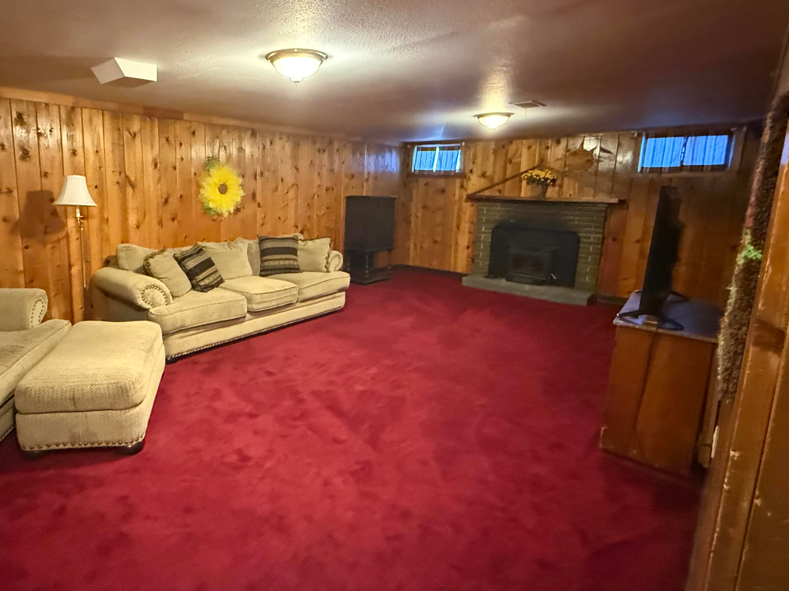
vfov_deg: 65.7
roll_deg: -1.3
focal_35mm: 20
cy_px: 257
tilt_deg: -8.8
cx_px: 281
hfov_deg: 79.7
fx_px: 456
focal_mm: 2.22
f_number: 2.2
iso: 1250
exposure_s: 1/40
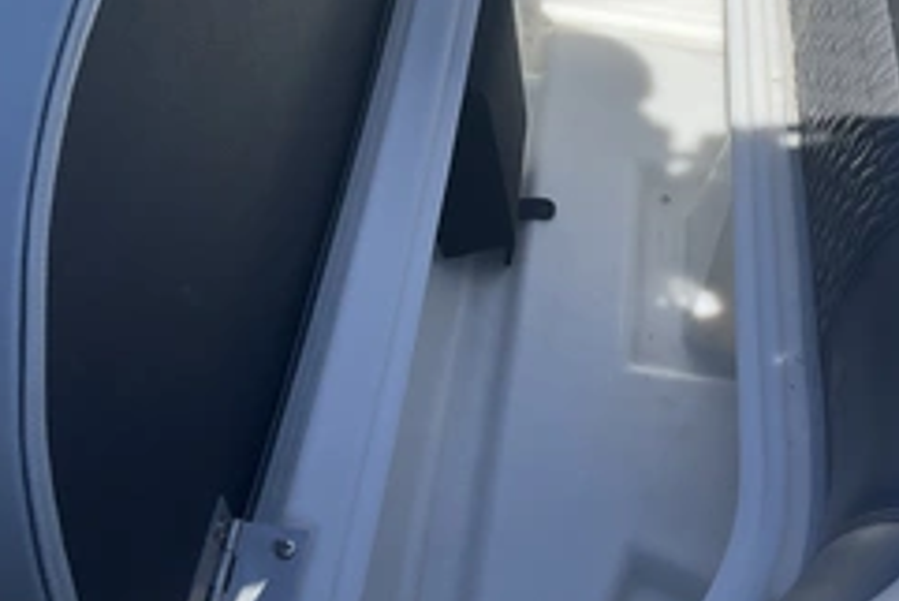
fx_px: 1249
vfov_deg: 26.7
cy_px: 164
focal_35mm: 50
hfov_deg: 39.2
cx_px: 578
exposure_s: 1/1121
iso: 25
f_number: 1.8
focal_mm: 3
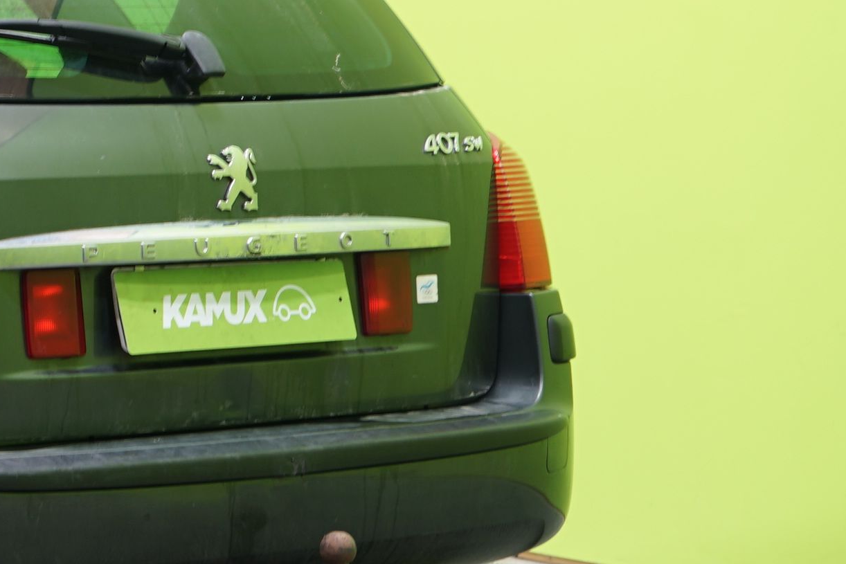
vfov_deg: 8.5
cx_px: -363
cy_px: 287
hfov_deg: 12.2
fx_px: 3784
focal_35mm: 161
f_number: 5.6
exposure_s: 1/4
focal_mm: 50
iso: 100
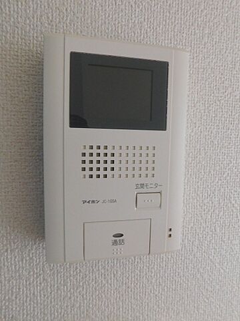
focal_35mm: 24
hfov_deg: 56.8
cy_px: 160
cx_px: 120
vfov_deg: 71.6
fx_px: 222
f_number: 3
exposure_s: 1/30
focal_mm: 4.1
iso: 160
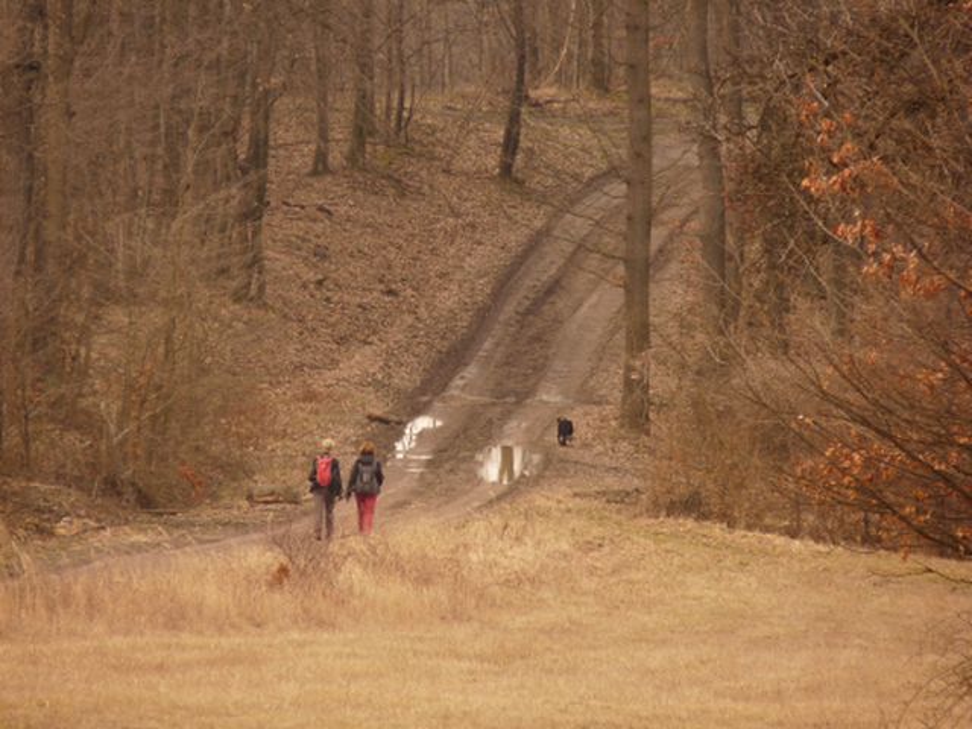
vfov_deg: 3.2
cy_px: 364
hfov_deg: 4.2
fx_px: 13141
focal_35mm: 468
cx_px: 486
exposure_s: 1/160
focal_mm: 83.2
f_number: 4.4
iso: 100
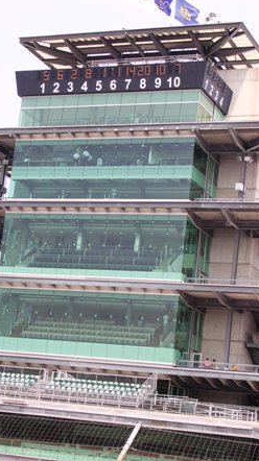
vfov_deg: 25.3
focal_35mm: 84
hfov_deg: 14.4
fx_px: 1028
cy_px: 229
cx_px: 113
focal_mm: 11.6
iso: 100
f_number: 3.9
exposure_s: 1/304
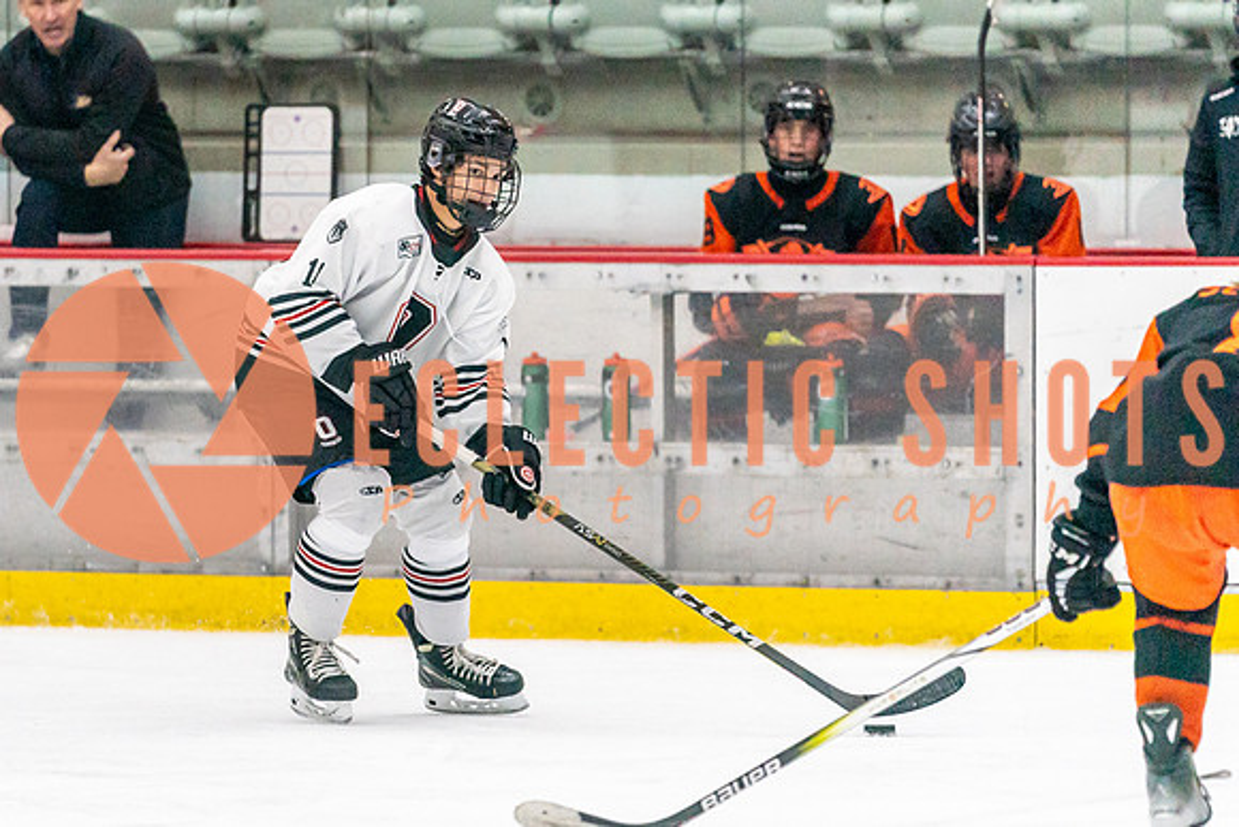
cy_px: 518
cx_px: 349
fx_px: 11678
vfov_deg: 4.1
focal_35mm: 339
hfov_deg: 6.1
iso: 3200
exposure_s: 1/1250
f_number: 2.8
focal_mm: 200
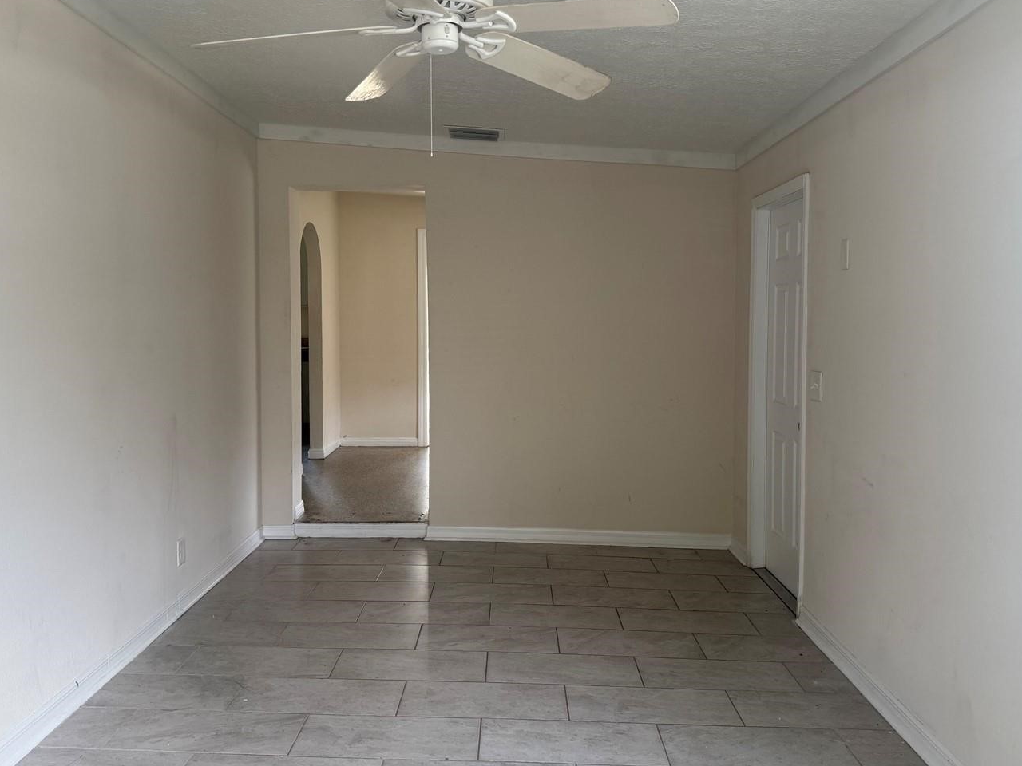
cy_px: 352
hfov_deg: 59.9
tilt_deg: -2.7
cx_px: 482
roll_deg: -0.3
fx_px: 886
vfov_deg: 46.8
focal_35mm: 30
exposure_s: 1/121
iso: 125
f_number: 1.78
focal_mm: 6.76
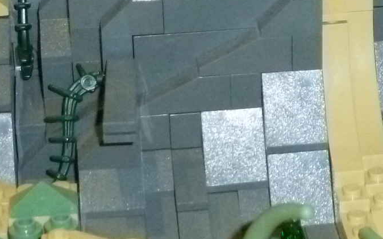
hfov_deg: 13.0
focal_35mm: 157
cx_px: 465
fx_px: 1638
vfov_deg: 8.3
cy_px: -31
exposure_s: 1/60
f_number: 3.7
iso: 400
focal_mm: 6.9
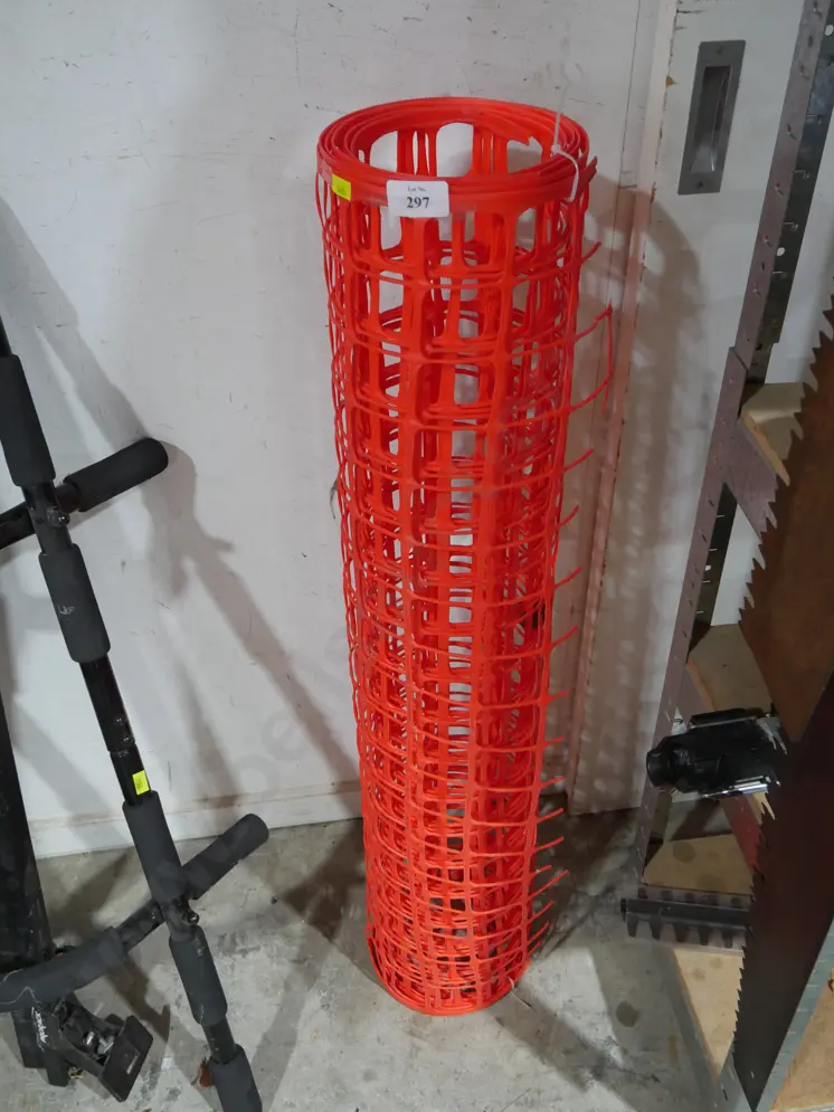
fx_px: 1125
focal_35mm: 35
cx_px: 421
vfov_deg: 52.6
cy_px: 557
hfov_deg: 40.7
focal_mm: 17
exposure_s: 1/60
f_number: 4
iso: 1000
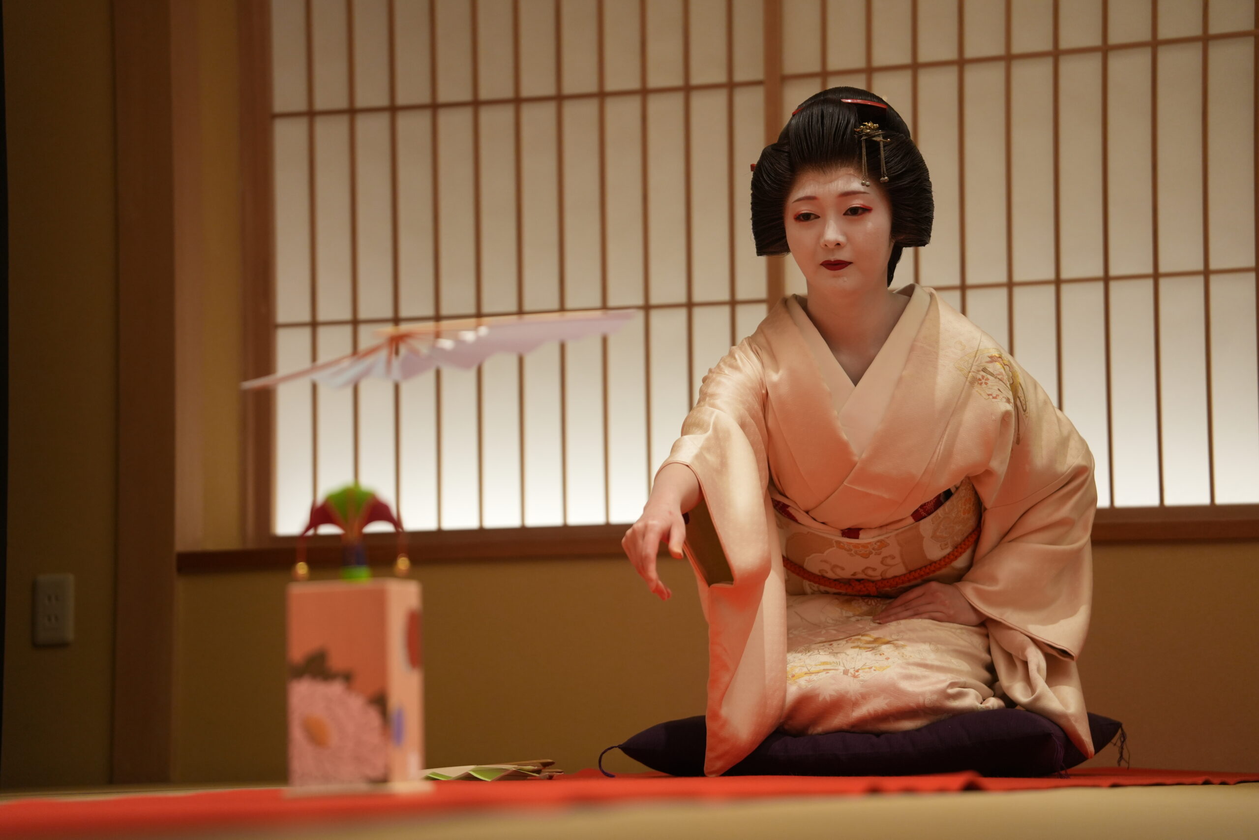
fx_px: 3497
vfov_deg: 13.7
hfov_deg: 20.4
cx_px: 630
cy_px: 420
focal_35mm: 100
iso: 1000
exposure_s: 1/320
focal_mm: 100
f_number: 2.8
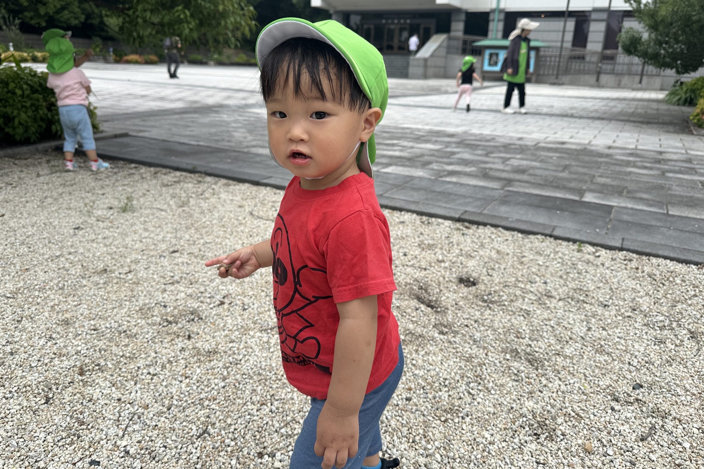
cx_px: 352
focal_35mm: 25
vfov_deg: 51.2
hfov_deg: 71.5
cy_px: 209
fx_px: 489
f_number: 1.78
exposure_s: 1/2110
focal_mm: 6.86
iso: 80
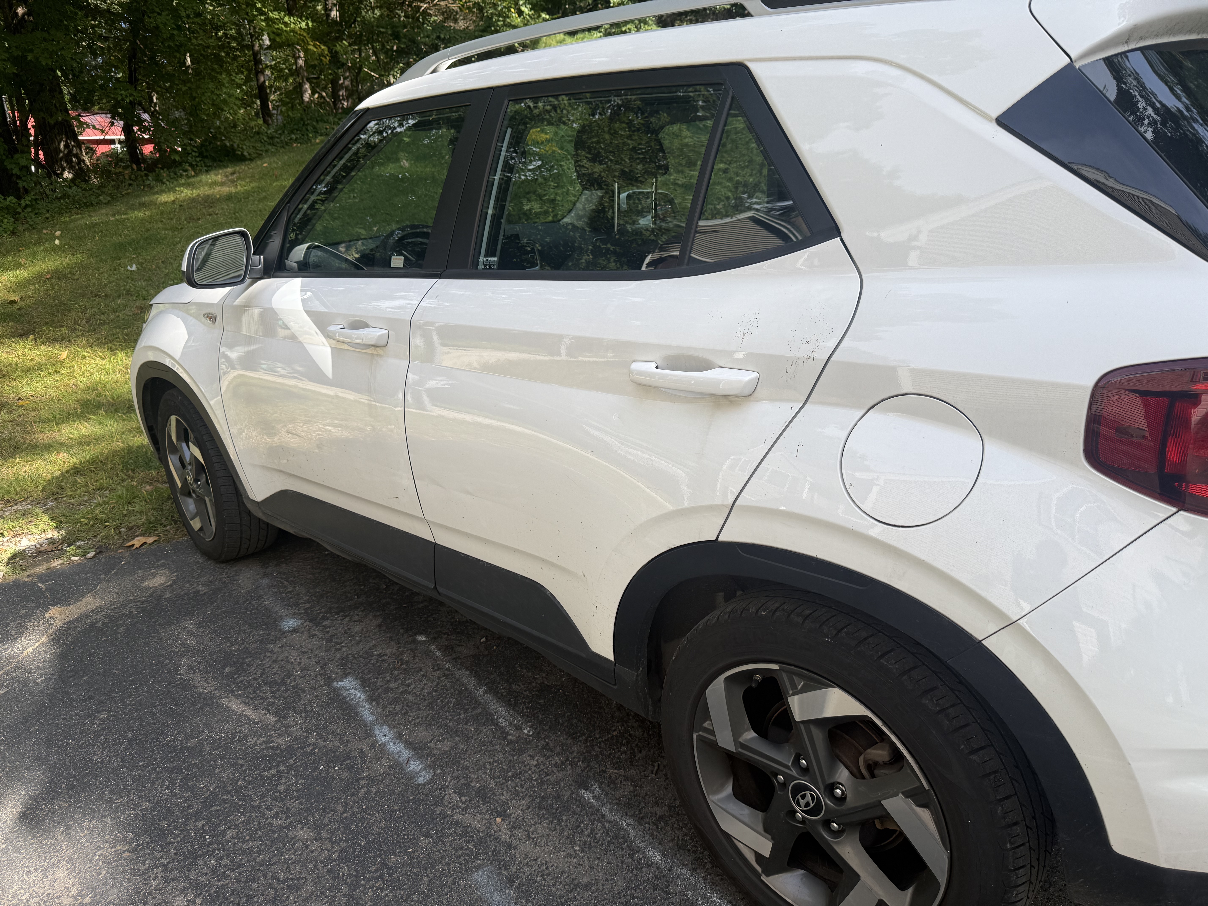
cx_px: 604
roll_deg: +3.4
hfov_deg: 71.6
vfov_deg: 56.8
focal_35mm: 24
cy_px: 453
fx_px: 838
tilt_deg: -17.7
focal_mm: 6.76
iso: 80
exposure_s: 1/1337
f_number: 1.78
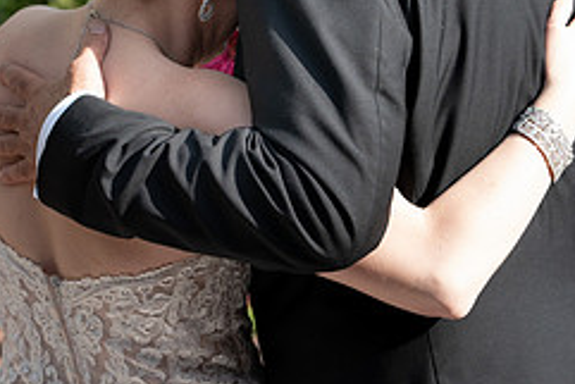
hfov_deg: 10.9
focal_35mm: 188
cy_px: 62
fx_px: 3004
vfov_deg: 7.3
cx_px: 234
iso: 64
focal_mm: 70
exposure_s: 1/200
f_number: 4
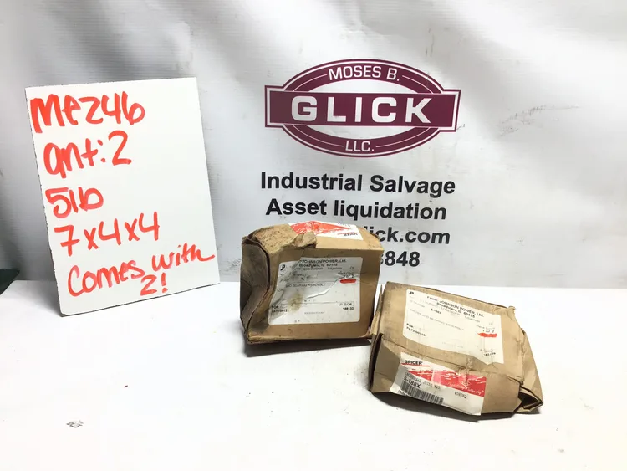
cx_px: 314
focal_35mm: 31
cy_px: 236
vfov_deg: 45.5
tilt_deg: -20.8
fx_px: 562
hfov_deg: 58.3
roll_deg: -2.6
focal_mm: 3.3
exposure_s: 1/120
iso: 25
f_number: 2.4
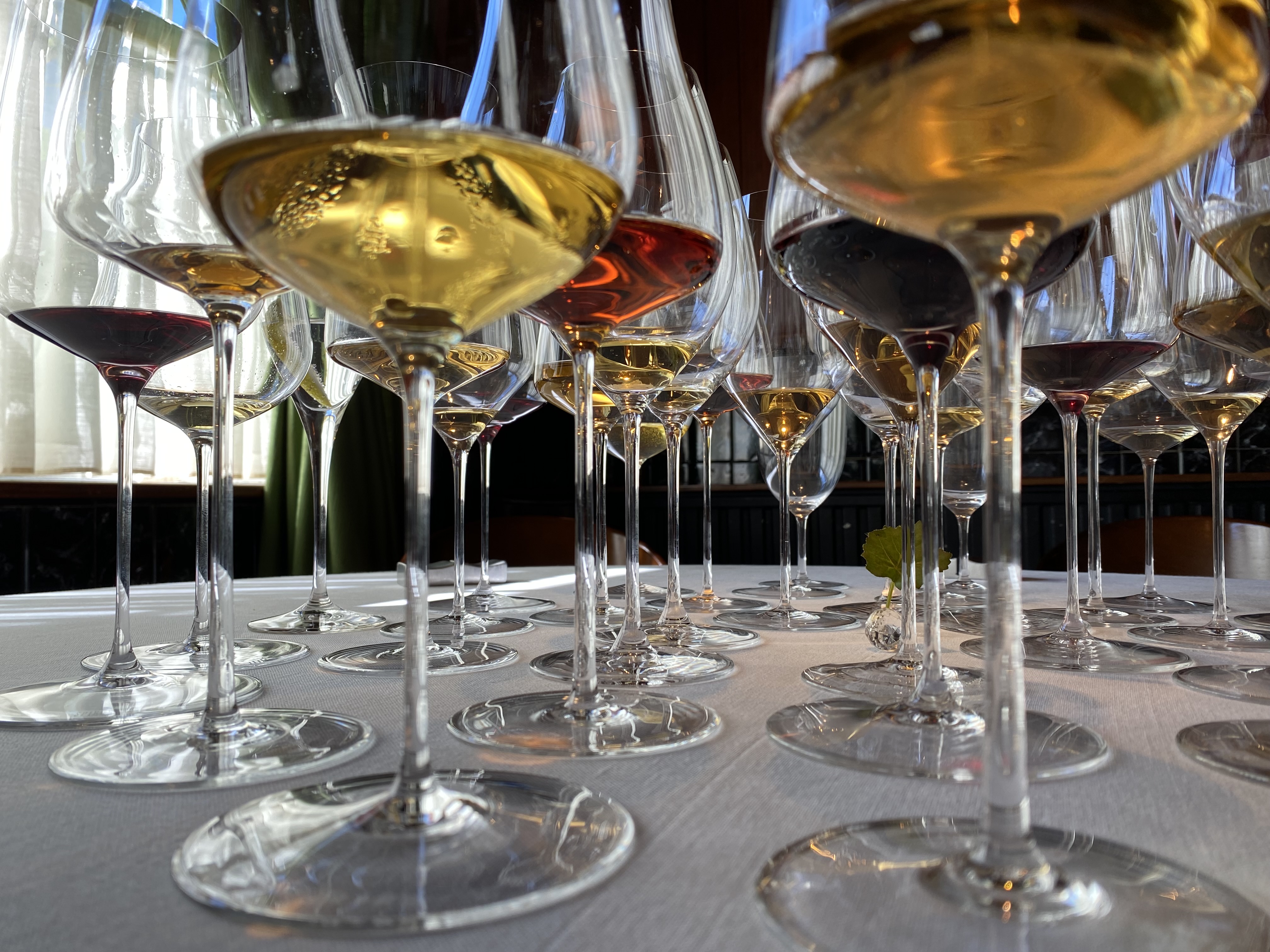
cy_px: 476
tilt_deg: +1.7
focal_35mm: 26
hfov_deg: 67.3
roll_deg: +0.3
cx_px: 635
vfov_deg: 53.1
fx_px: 954
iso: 32
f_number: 1.8
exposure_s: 1/139
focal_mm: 4.25
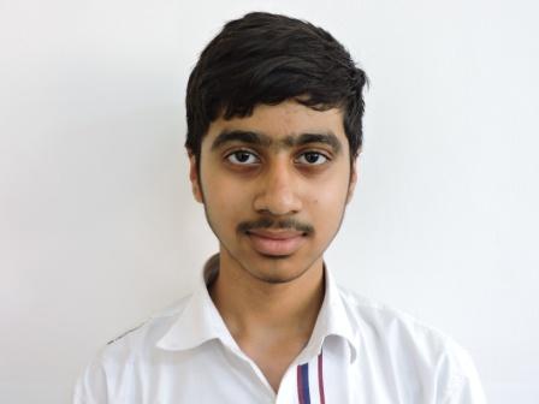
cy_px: 202
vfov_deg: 36.0
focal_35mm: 40
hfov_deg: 46.8
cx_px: 270
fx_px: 623
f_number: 3.3
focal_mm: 7.1
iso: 400
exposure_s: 1/15
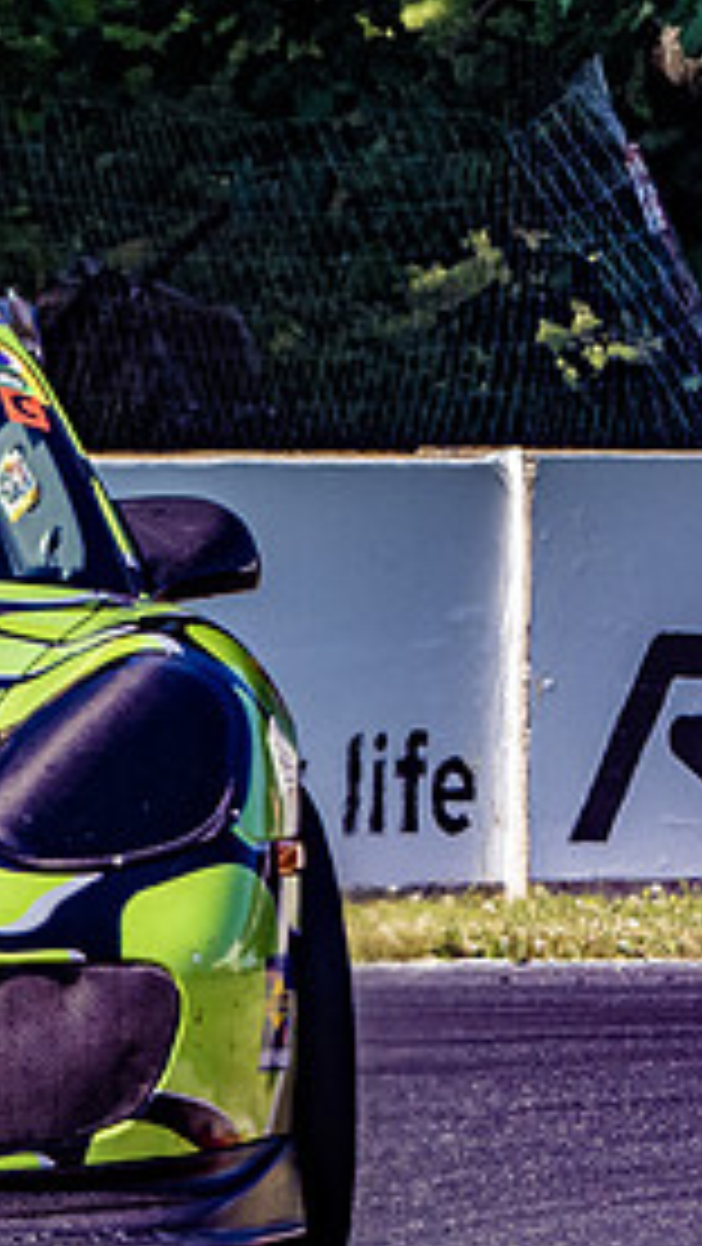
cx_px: -827
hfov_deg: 0.7
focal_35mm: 1748
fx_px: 57792
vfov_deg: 1.2
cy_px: 823
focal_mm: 300
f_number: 11
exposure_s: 1/400
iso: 400
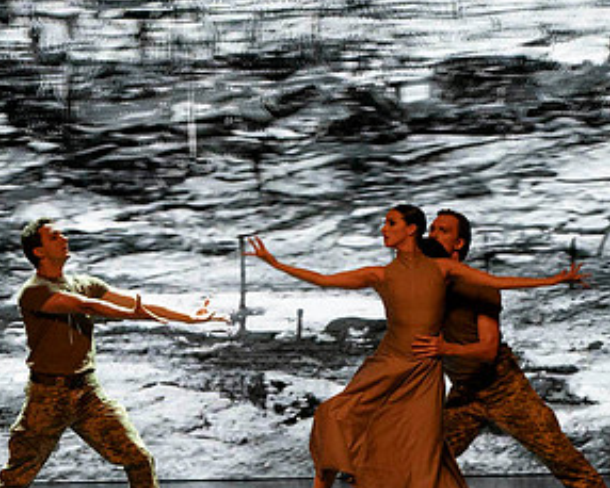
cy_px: 274
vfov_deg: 3.5
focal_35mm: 442
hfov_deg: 4.4
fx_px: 7982
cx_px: 245
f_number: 11
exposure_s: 1/400
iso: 10000
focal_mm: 232
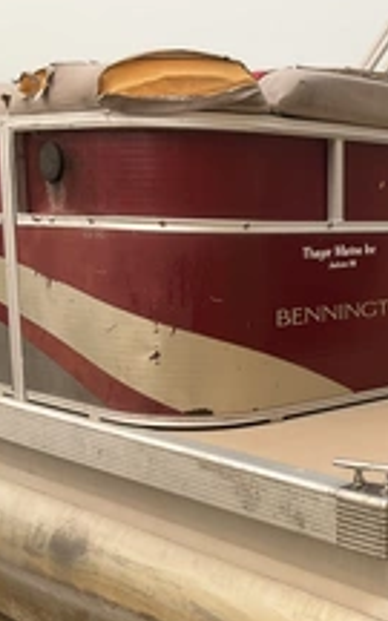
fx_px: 964
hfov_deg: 22.2
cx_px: 351
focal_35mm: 57
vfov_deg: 35.3
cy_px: 417
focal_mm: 3
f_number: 1.8
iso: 25
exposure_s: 1/898
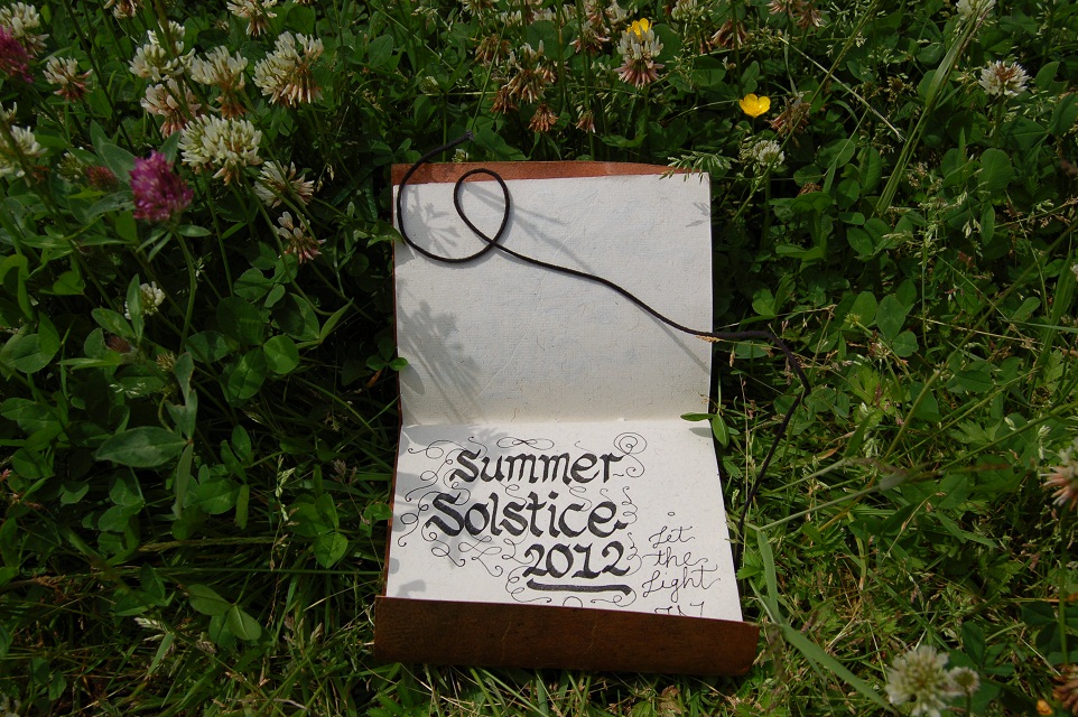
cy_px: 358
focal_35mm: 36
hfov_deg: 53.2
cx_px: 539
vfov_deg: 36.8
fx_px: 1077
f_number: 8
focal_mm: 24
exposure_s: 1/800
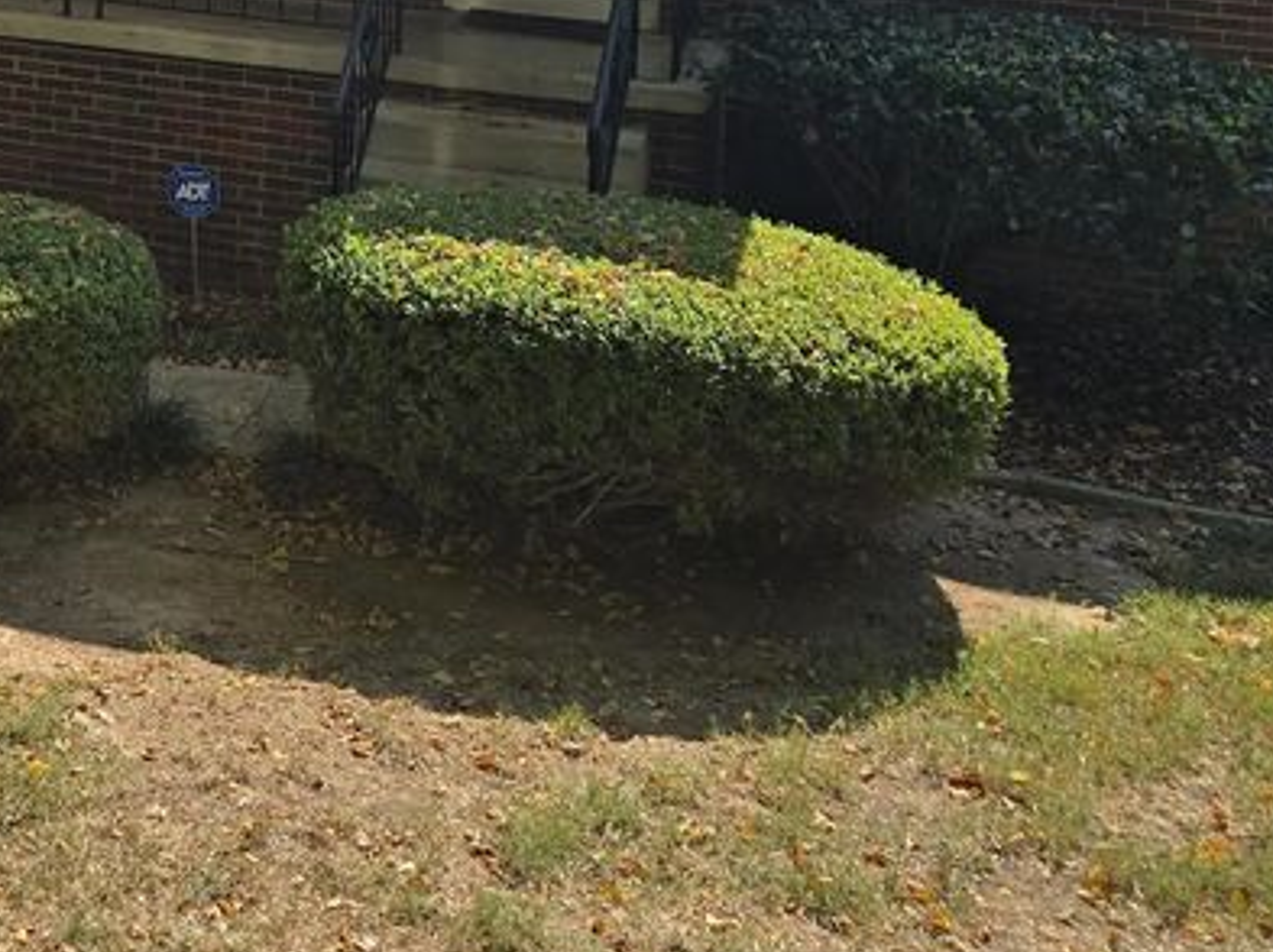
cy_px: -249
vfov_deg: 22.1
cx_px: -23
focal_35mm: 60
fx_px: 2204
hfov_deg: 29.9
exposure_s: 1/981
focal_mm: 6.3
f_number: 1.7
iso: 12
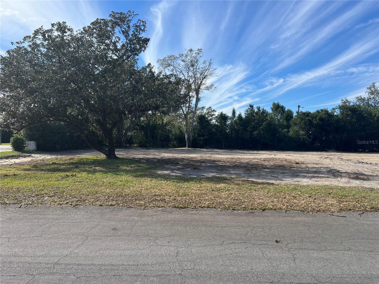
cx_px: 190
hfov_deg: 67.3
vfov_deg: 53.1
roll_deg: -0.5
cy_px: 142
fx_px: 285
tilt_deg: +0.9
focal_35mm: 26
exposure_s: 1/3257
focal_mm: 5.7
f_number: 1.5
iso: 50
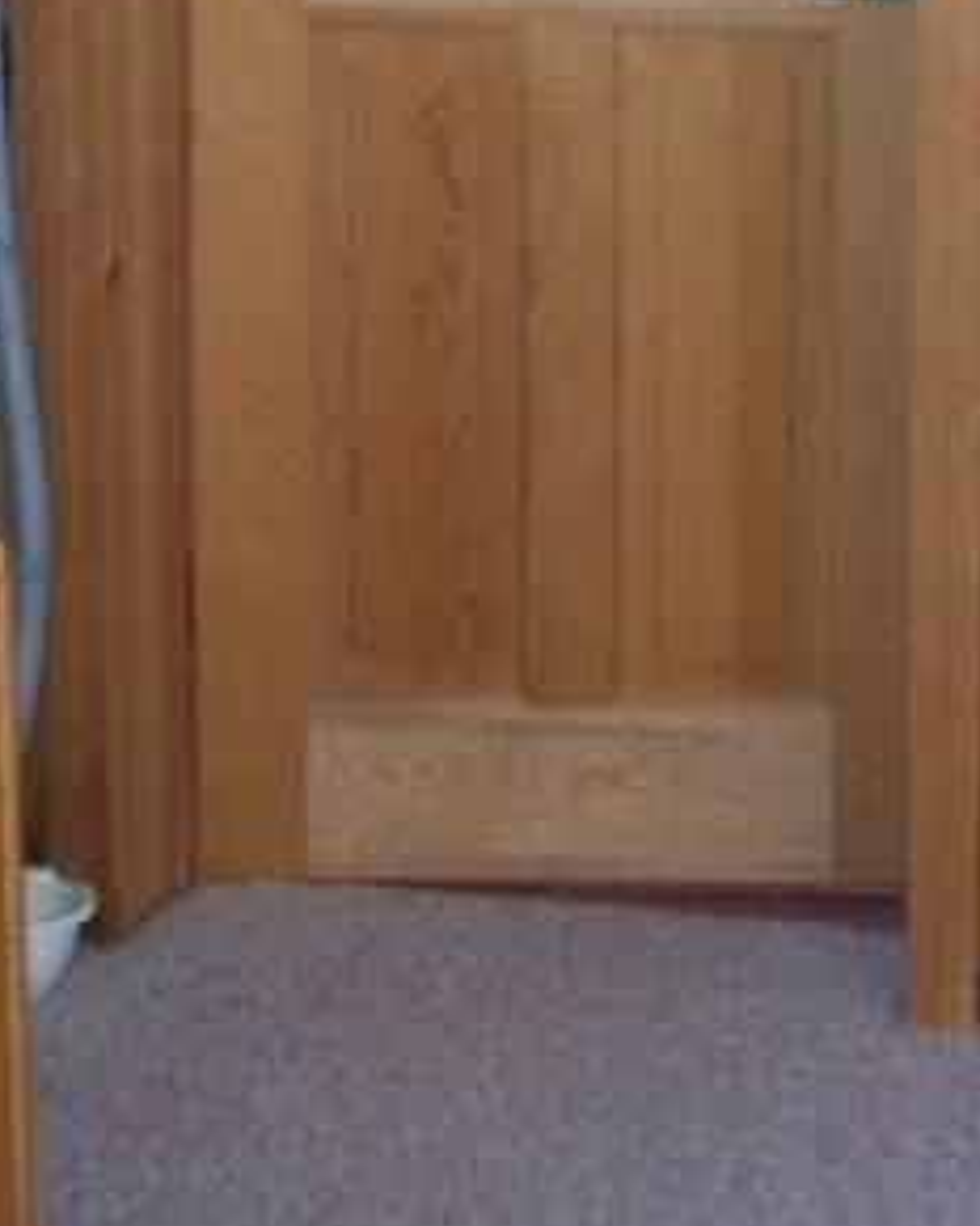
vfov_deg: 14.4
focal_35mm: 131
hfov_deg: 11.8
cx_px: 444
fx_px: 4749
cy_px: -127
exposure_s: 1/60
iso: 140
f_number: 2.8
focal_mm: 6.3
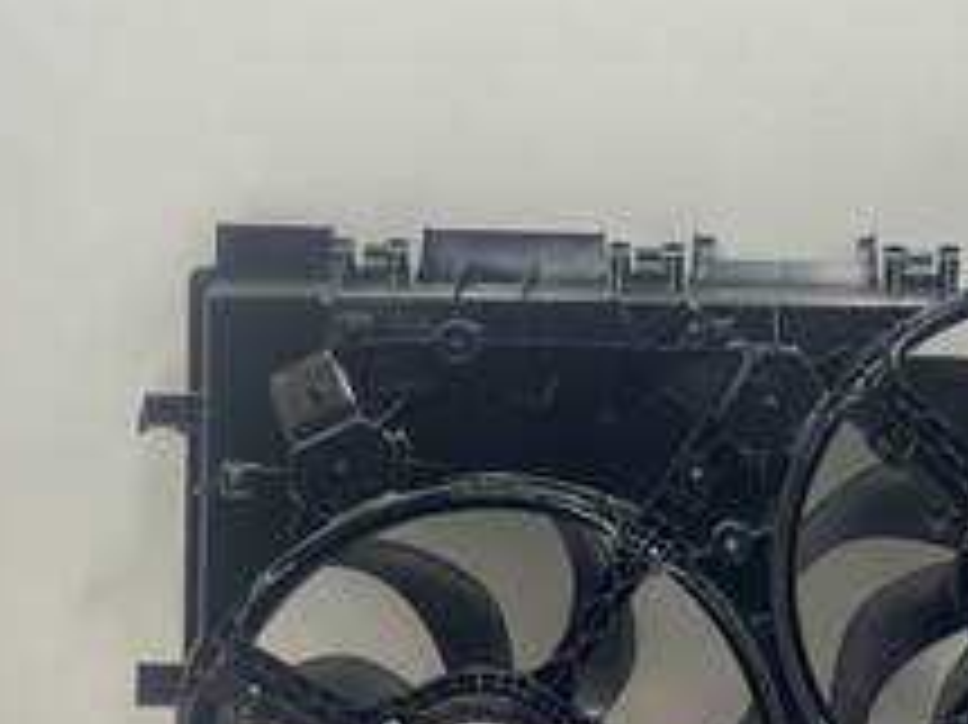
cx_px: 738
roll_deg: +0.3
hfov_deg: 32.6
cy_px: 513
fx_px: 1621
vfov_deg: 25.0
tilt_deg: -12.4
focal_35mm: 58
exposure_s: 1/50
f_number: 1.6
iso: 160
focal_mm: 4.2
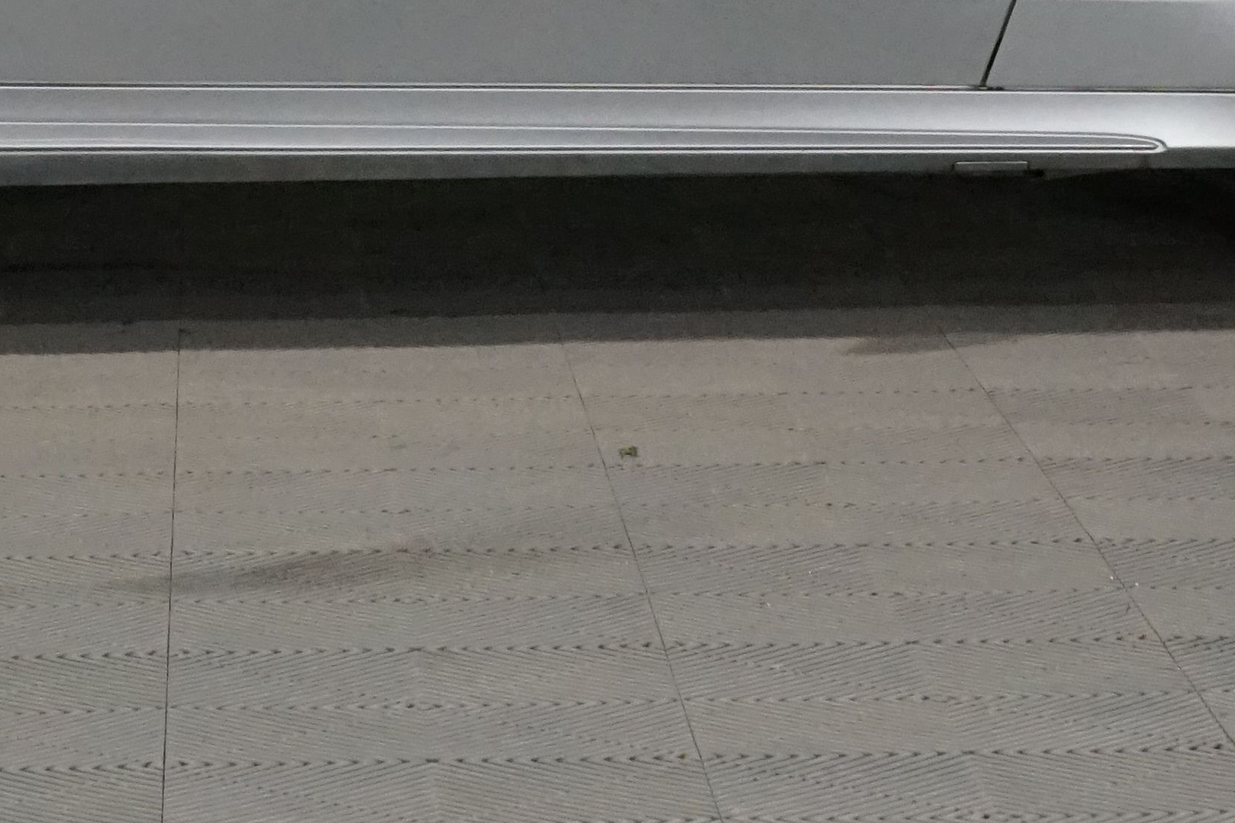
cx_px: 130
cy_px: -464
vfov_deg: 7.5
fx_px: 6141
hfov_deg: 11.4
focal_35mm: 179
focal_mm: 49
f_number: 14
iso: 6400
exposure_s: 1/80
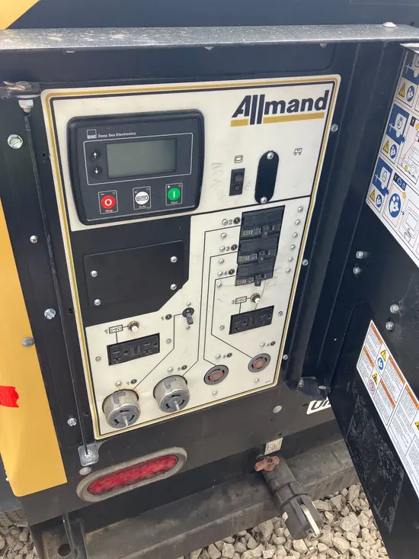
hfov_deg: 49.8
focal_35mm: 28
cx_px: 210
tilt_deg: -34.0
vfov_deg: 63.4
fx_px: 452
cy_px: 280
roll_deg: -4.5
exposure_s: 1/122
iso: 25
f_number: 1.8
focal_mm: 3.99
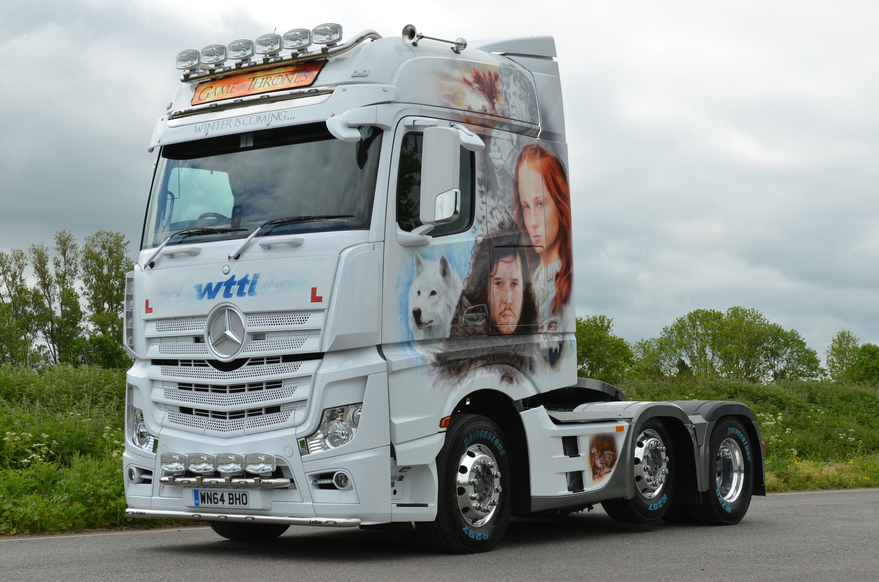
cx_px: 440
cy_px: 291
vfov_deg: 21.5
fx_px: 1535
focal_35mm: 63
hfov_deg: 32.0
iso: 125
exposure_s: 1/250
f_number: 8
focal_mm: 42
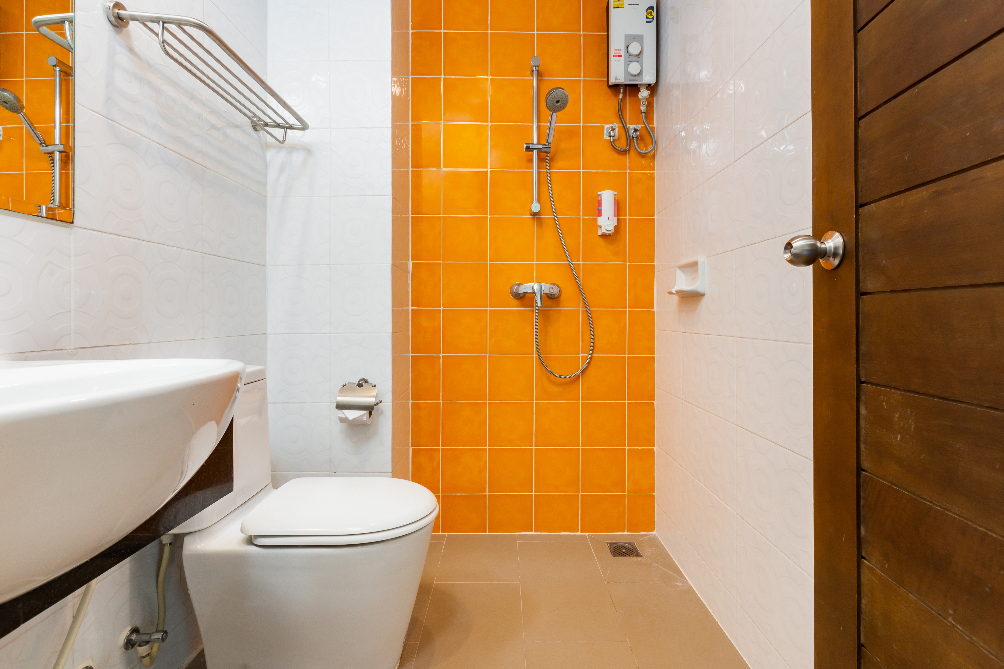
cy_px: 334
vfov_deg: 73.7
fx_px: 446
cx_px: 502
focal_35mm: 16
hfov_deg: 96.7
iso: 320
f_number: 11
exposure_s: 1/2
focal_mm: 16
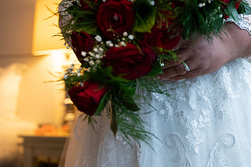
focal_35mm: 55
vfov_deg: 24.4
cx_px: 147
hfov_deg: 36.2
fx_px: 383
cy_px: 51
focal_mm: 38
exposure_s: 1/160
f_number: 3.5
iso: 800
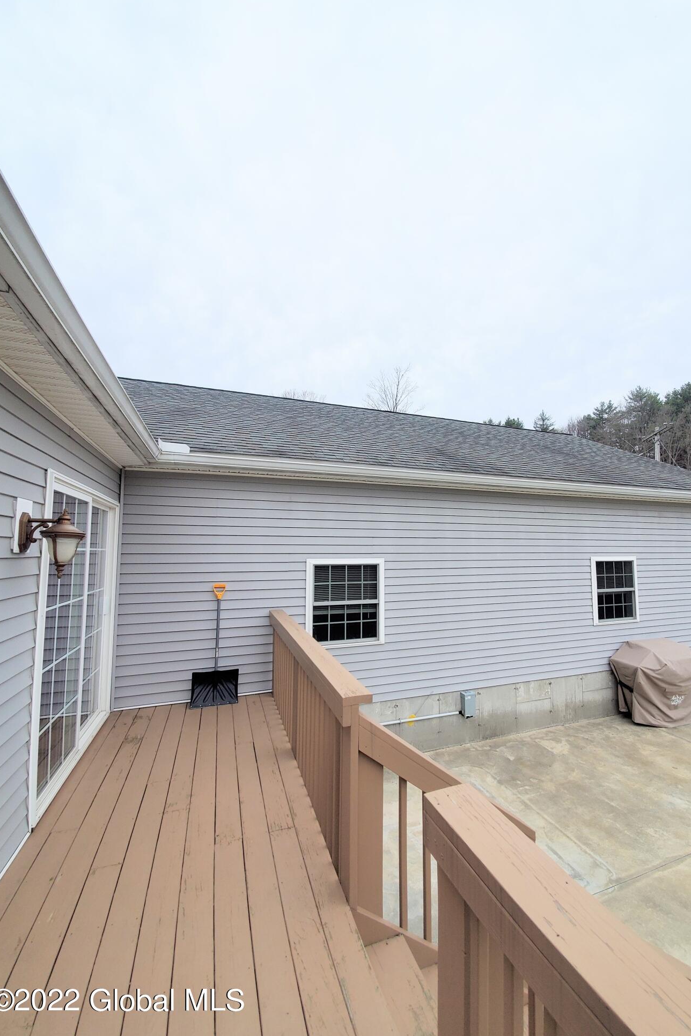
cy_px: 513
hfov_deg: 80.8
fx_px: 403
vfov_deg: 104.3
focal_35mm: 14
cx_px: 391
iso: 50
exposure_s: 1/257
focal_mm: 1.8
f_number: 2.2
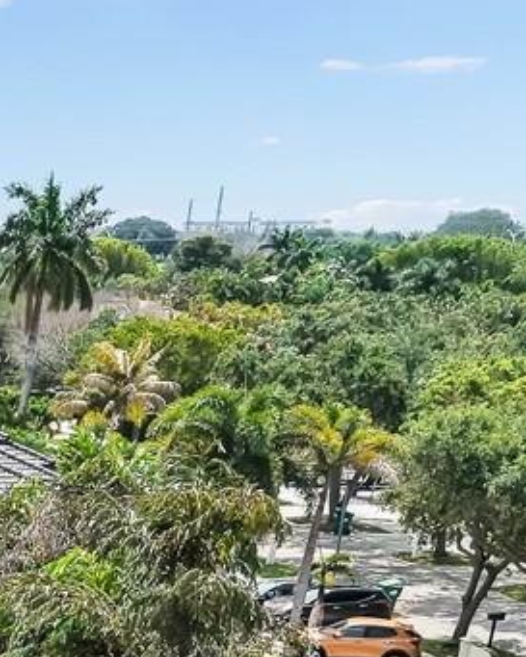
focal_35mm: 110
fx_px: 2140
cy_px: 1056
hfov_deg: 11.9
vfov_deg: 15.7
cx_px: -651
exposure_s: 1/640
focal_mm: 8.67
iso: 170
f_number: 1.8
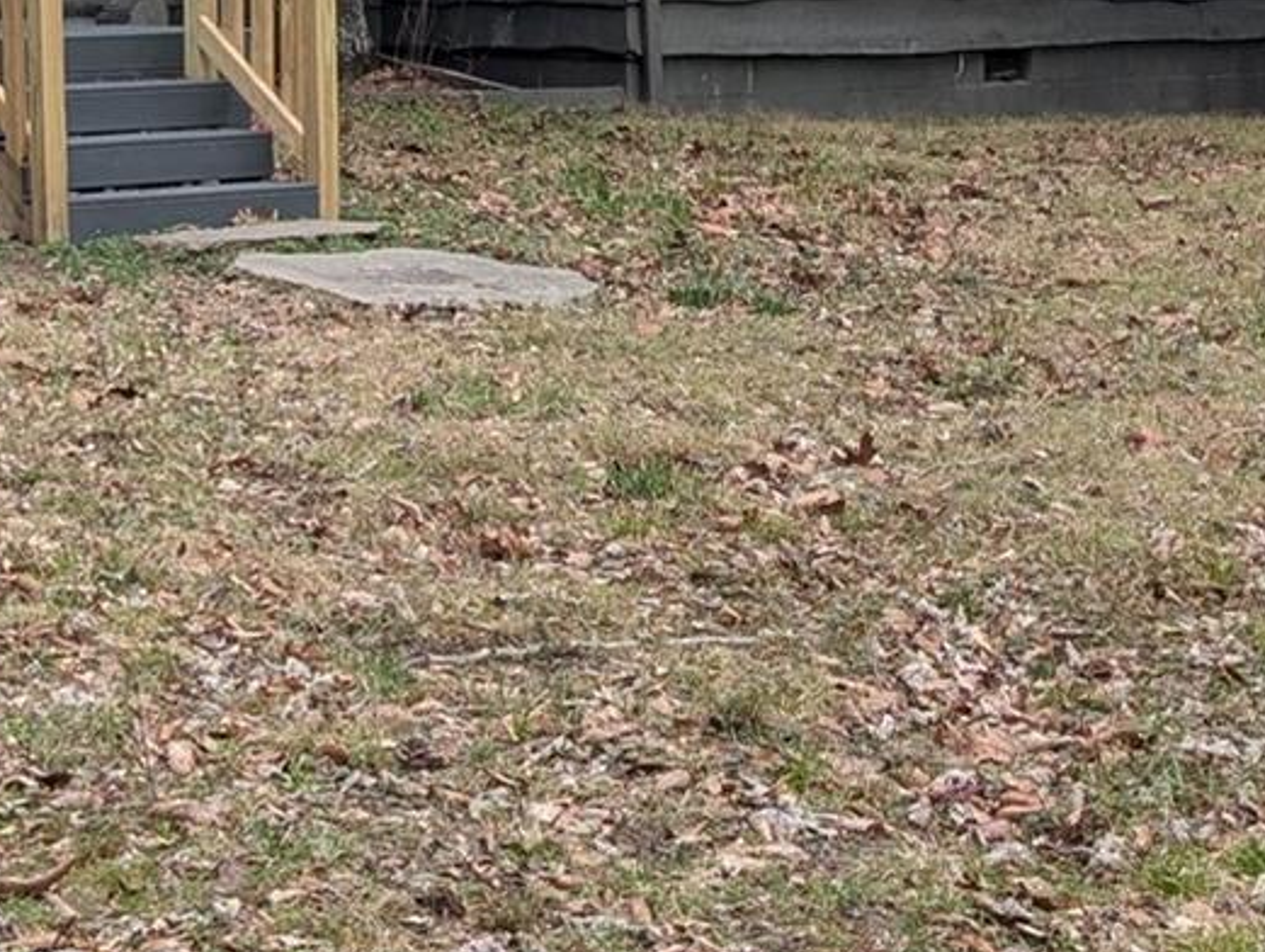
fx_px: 3439
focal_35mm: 94
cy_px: -296
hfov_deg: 20.3
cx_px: 70
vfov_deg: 15.0
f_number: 1.68
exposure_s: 1/188
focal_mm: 6.9
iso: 18
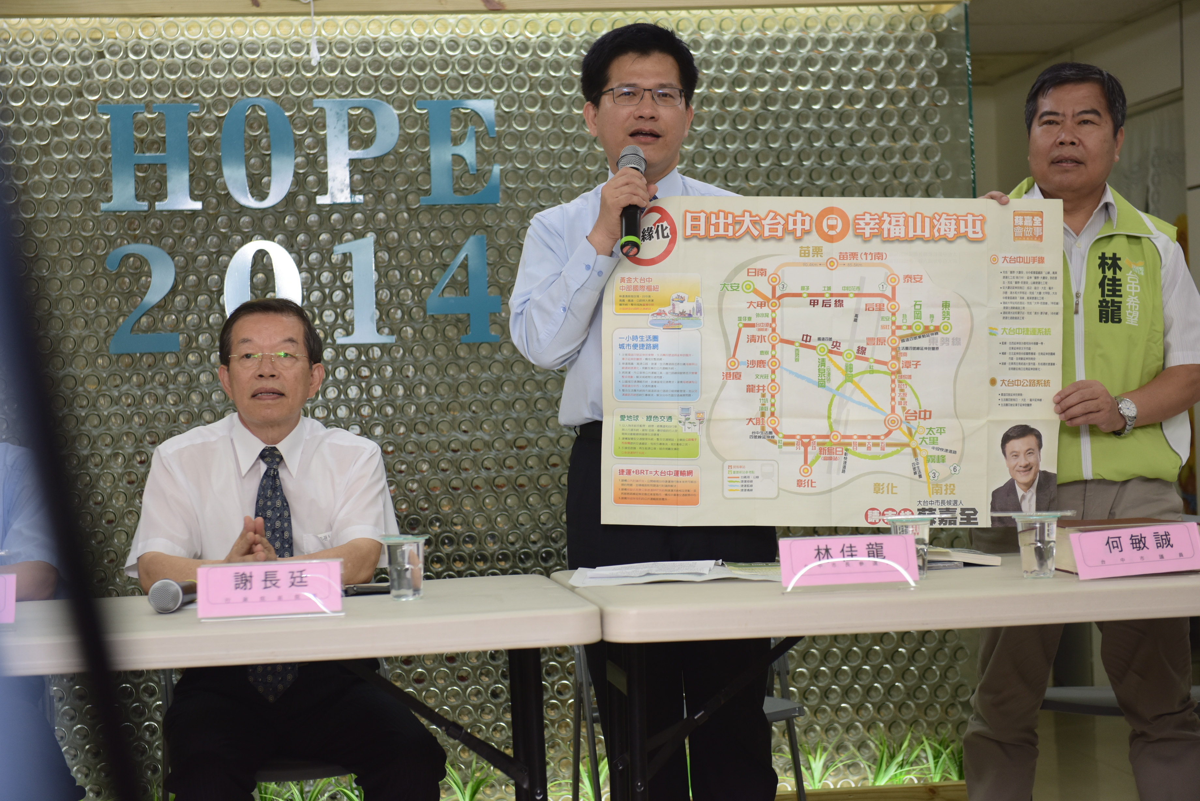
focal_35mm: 70
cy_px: 400
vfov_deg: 19.5
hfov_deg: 28.8
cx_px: 600
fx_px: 2334
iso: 800
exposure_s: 1/200
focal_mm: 70
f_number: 4
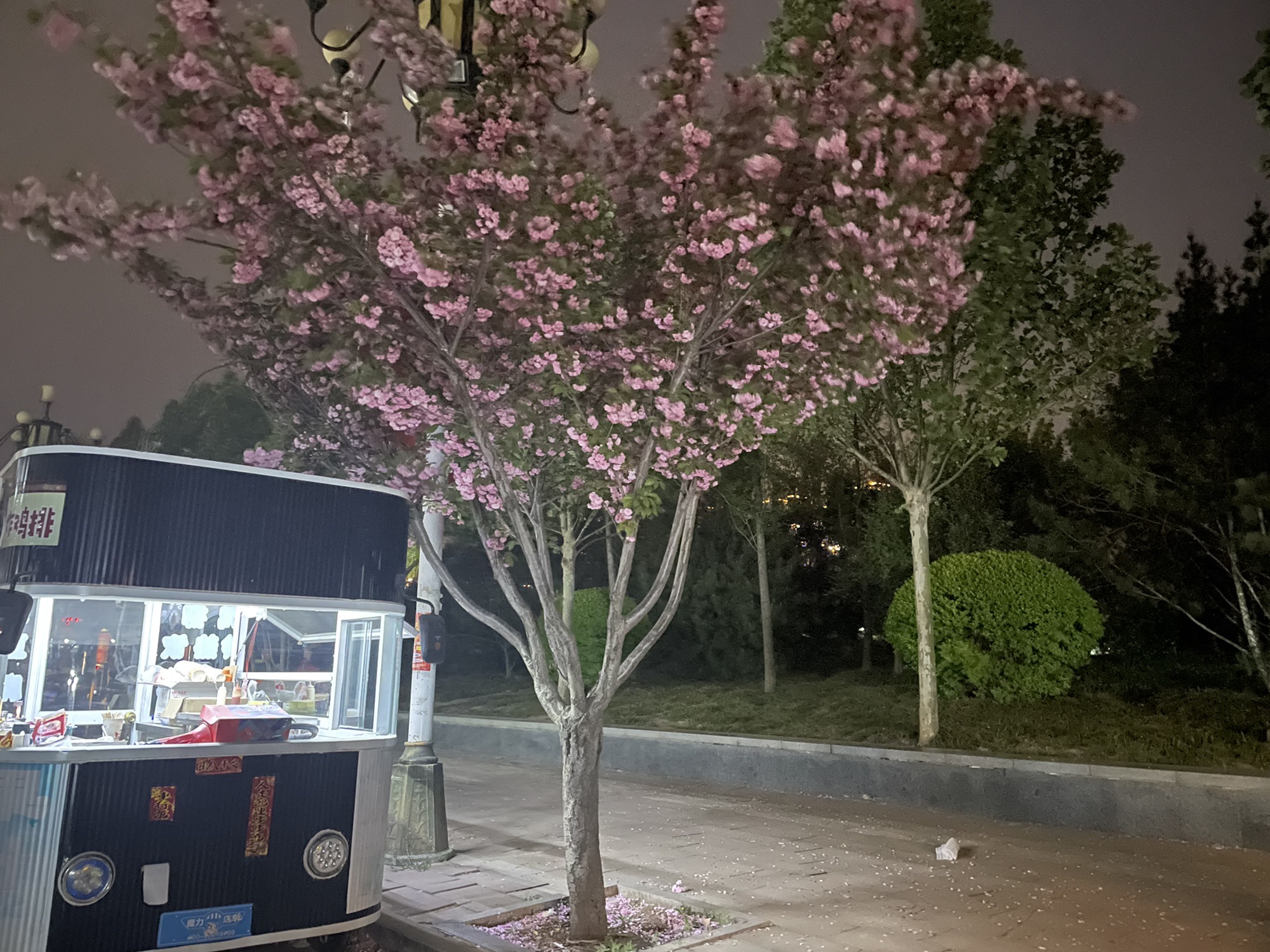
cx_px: 635
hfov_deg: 67.3
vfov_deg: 53.1
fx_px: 954
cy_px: 476
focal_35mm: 26
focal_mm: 4.2
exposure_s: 1/7
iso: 1600
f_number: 1.6
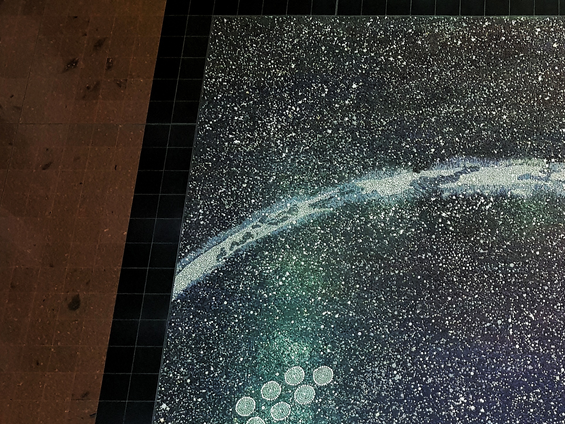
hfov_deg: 33.1
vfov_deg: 26.6
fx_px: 881
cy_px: 329
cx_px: 541
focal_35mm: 54
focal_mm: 4.2
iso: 200
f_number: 1.7
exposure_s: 1/10
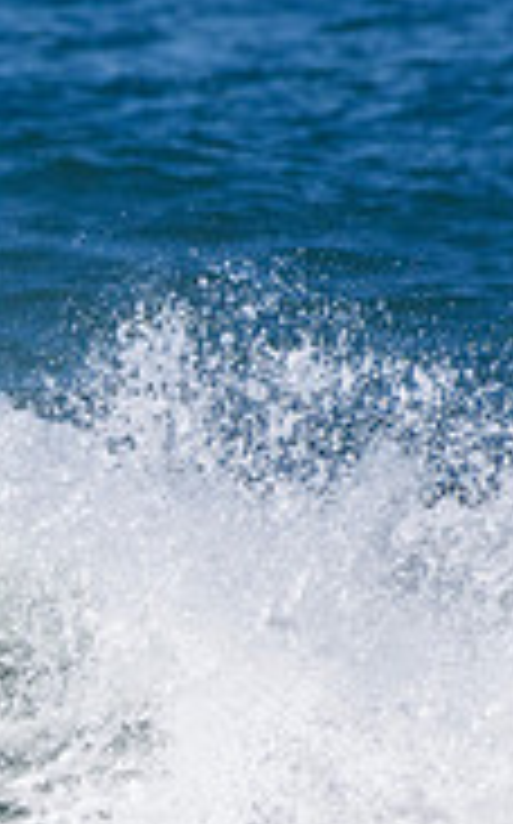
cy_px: 831
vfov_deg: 0.9
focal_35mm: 2422
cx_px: -680
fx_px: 54307
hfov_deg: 0.5
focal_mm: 500
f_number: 5.6
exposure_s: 1/4000
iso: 640
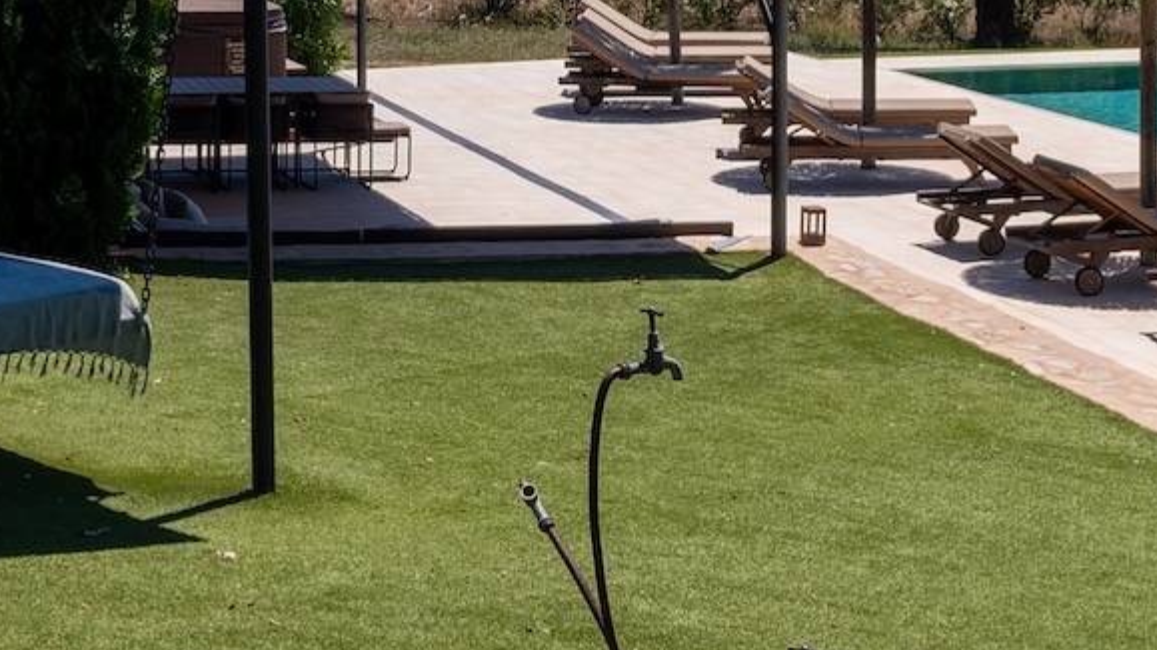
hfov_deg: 24.1
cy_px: -97
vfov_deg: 13.7
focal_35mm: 86
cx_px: 118
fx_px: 2637
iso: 160
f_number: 8
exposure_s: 1/1100
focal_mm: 12.6
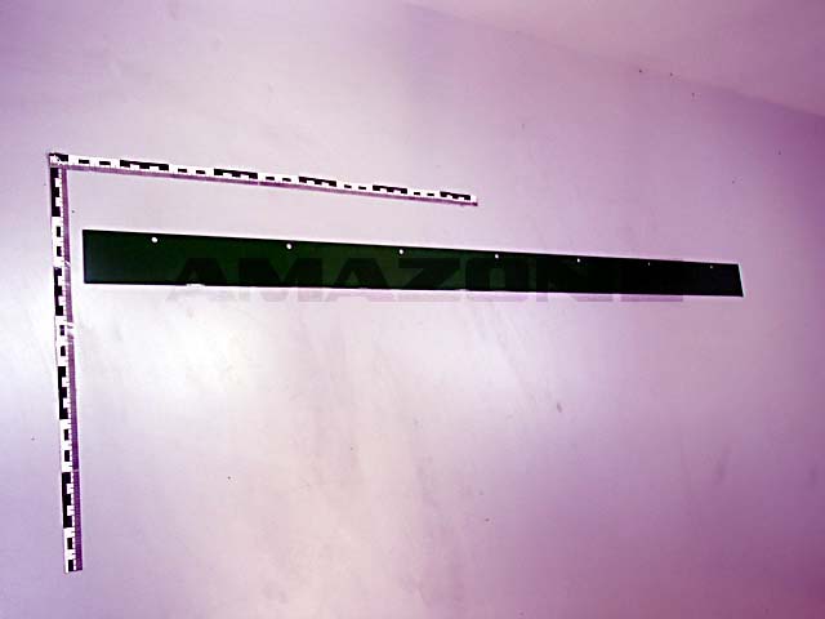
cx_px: 412
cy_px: 310
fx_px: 763
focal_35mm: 32
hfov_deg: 56.8
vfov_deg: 44.2
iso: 250
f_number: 4.2
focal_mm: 5.72
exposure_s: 1/30
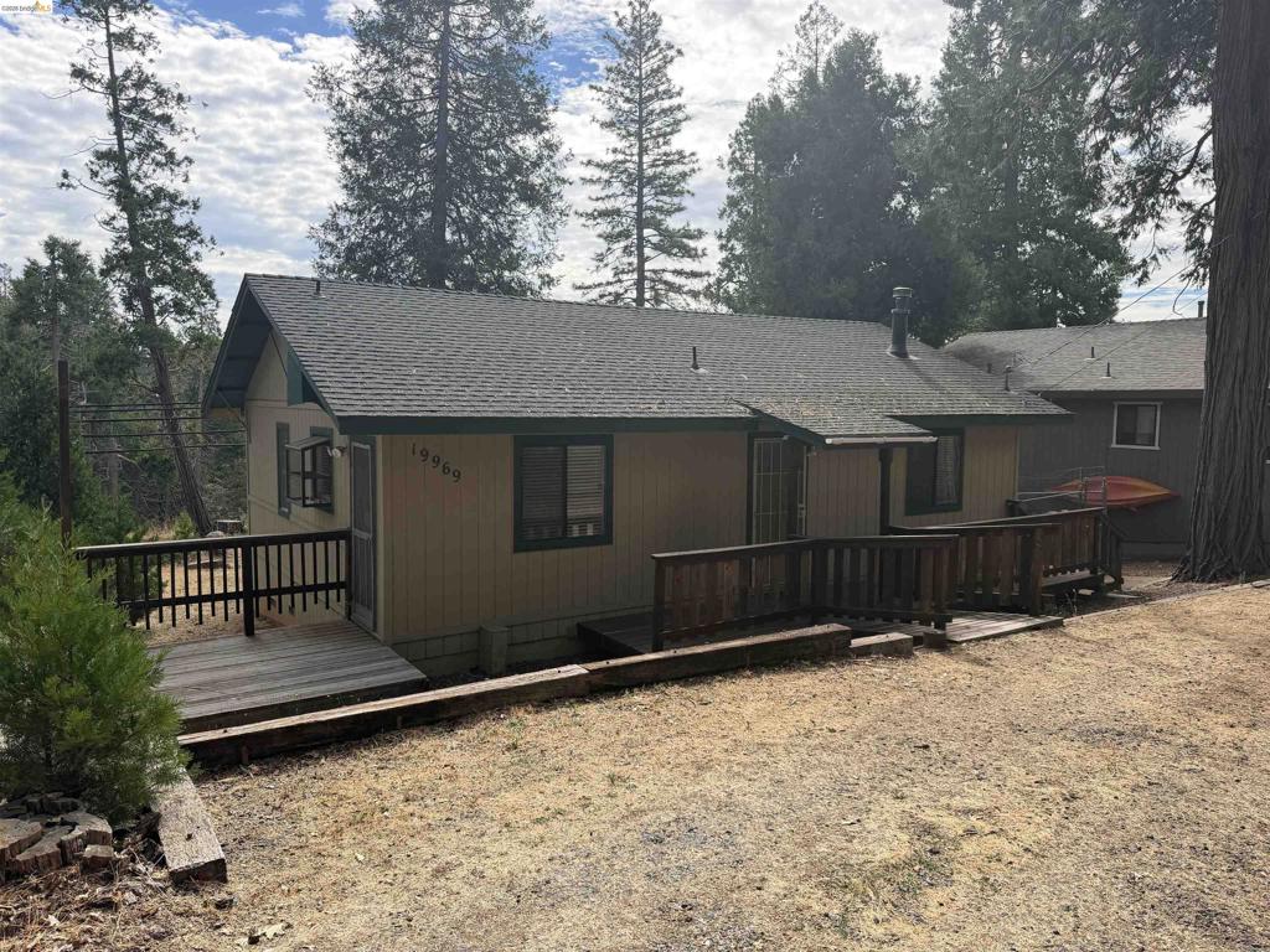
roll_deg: +0.4
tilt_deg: -4.6
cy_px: 476
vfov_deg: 56.8
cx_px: 635
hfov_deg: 71.6
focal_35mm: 24
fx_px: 881
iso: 100
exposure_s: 1/2611
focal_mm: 6.76
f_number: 1.78
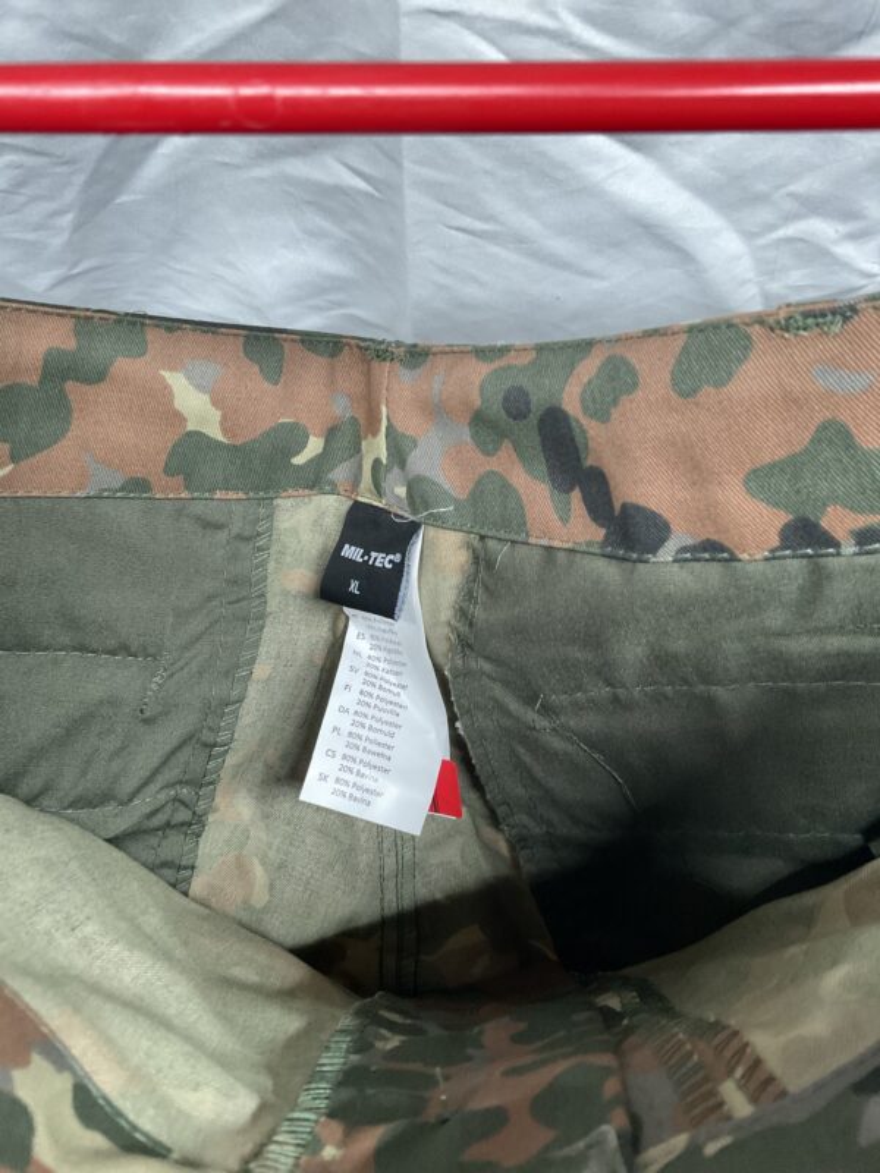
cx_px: 440
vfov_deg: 61.7
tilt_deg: -39.7
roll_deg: -2.1
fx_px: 983
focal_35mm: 29
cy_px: 586
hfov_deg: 48.2
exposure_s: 1/60
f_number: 1.8
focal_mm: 3
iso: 250
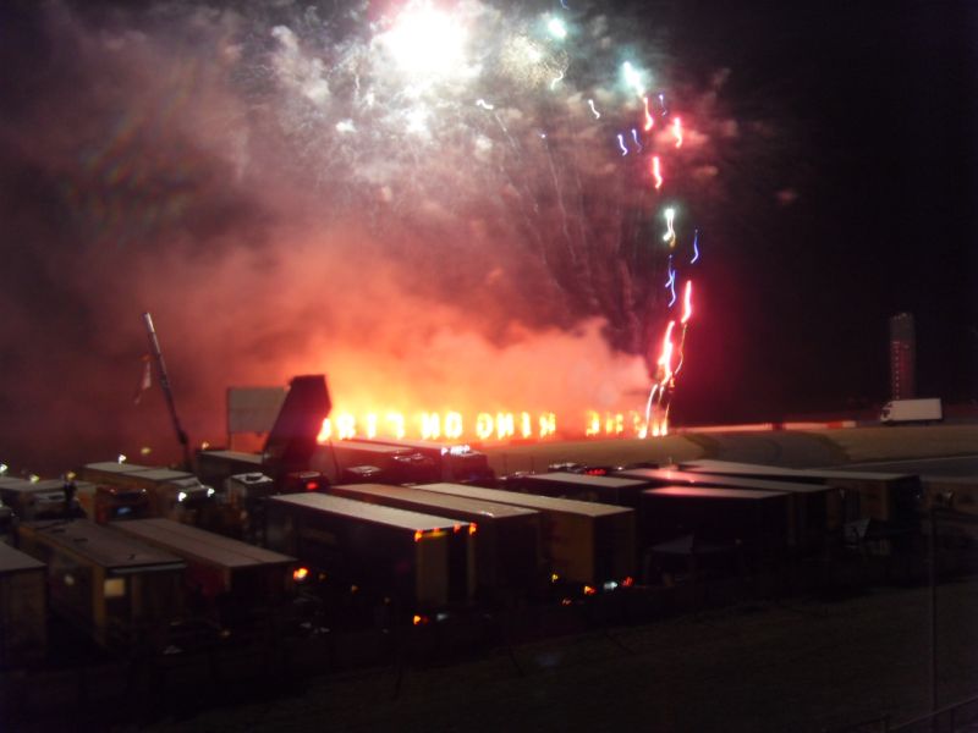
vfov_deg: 36.8
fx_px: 1102
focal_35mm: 39
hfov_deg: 47.9
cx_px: 489
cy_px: 366
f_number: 3.5
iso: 200
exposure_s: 1/6
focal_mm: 6.6
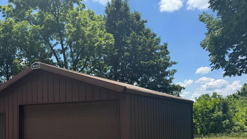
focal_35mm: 37
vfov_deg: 31.3
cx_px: 83
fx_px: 242
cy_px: 108
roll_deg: +0.0
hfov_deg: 53.0
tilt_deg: +2.6
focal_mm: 6.76
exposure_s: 1/3802
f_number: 1.78
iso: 80
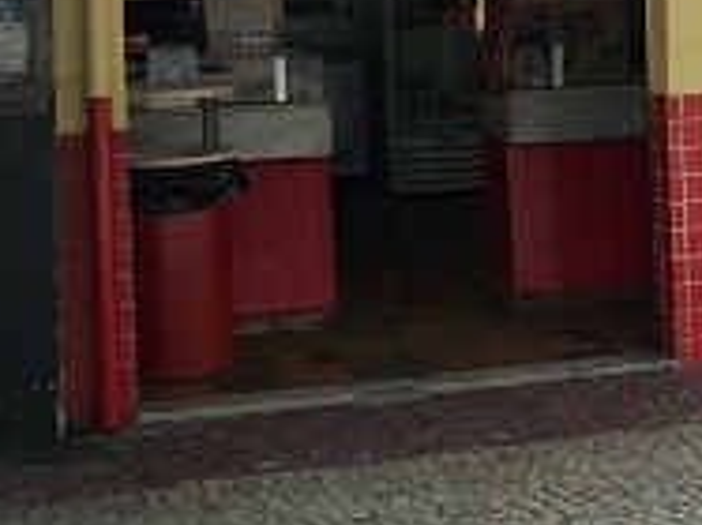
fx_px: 1905
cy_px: -128
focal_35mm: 94
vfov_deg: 15.1
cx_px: 815
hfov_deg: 19.8
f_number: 2.9
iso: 80
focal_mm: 5.7
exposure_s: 1/320
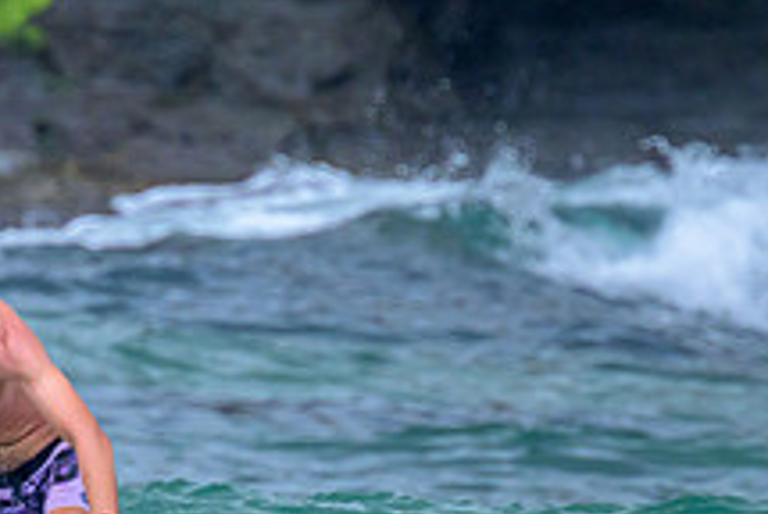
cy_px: 593
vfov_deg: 0.7
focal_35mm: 2066
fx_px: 44134
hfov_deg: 1.0
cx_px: 107
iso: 1400
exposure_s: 1/2000
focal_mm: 560
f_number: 8
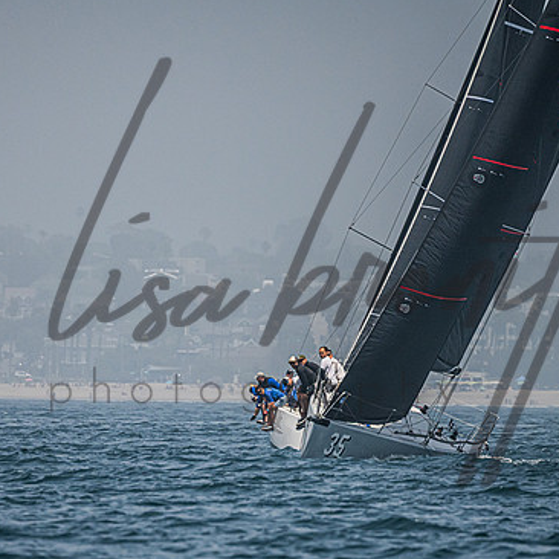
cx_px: 223
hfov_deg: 2.4
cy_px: 387
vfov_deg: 2.4
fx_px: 13556
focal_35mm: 742
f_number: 6.3
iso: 400
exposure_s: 1/5000
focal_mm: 400
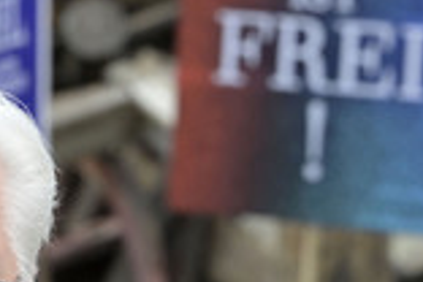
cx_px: -110
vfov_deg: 4.5
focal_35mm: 304
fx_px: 3572
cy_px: 266
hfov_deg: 6.7
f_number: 7.1
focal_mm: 105
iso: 4000
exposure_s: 1/1600
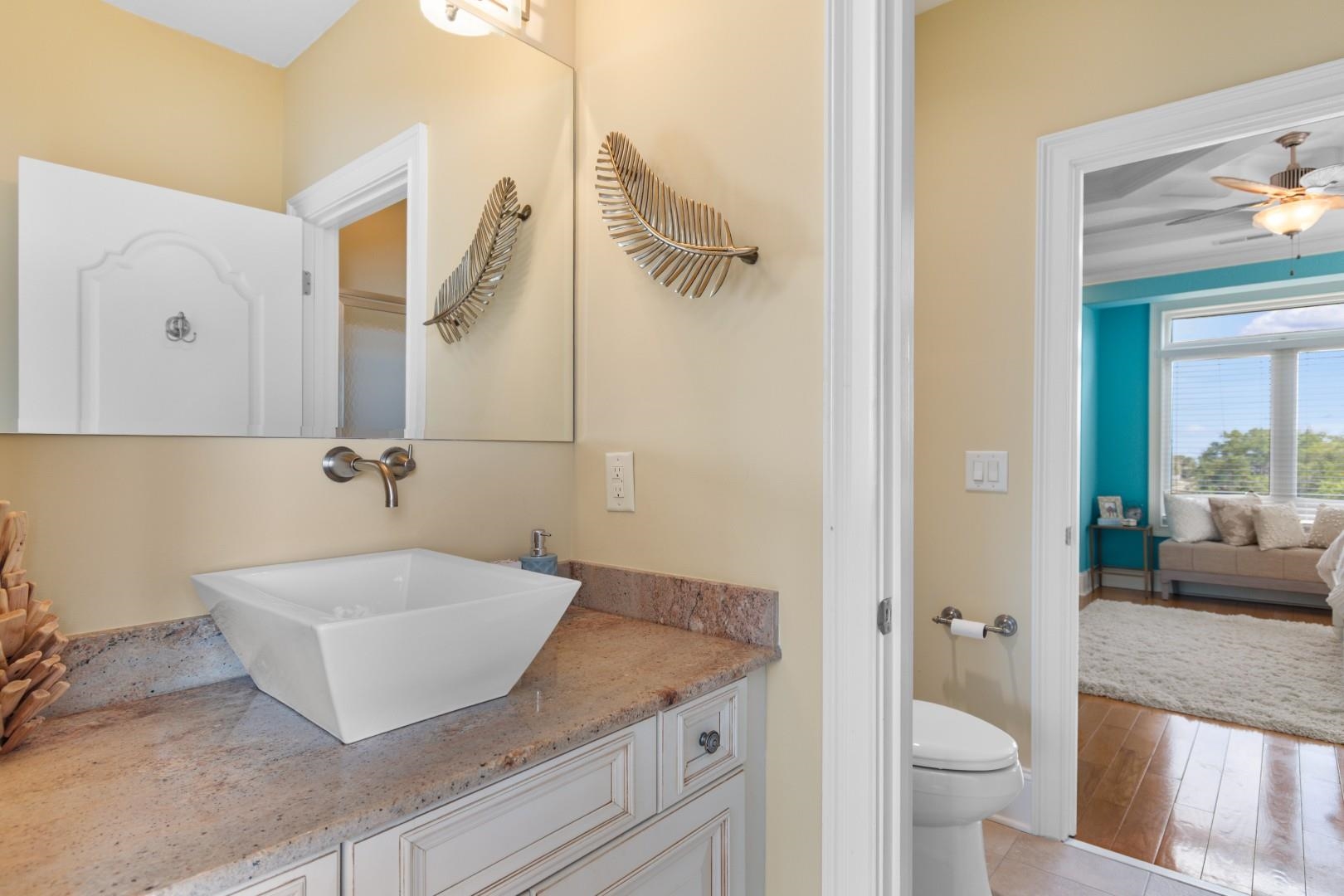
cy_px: 448
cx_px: 672
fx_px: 672
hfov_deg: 90.0
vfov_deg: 67.4
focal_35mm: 18
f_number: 4.8
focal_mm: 12
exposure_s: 1/20
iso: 100
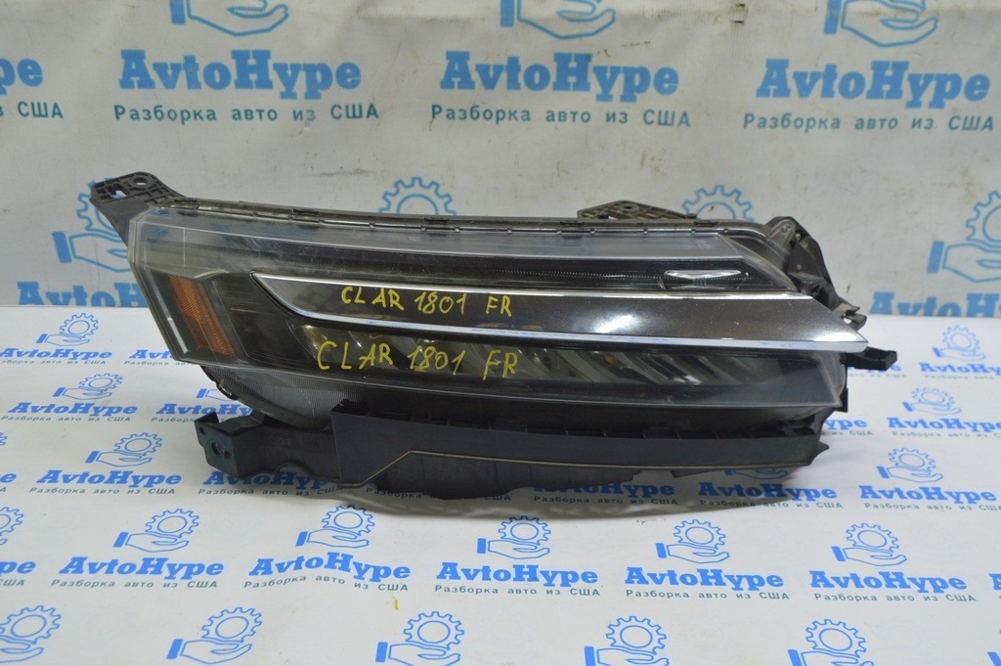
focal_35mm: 36
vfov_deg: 36.8
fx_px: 1000
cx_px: 500
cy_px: 333
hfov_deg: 53.2
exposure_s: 1/25
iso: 400
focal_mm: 24
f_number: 5.6
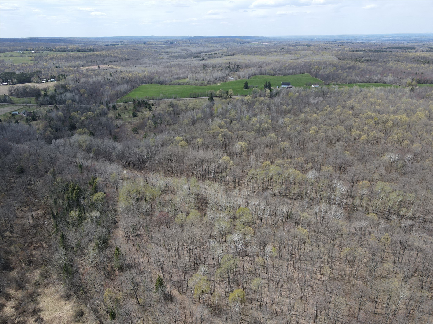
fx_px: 300
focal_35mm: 24
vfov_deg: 56.8
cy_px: 162
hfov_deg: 71.6
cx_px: 216
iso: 110
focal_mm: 4.5
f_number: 2.8
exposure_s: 1/500
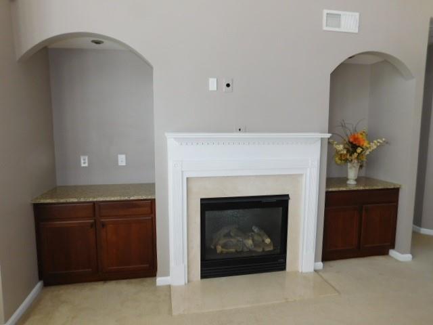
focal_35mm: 23
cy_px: 162
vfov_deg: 58.9
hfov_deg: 73.9
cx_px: 216
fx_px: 288
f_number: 3
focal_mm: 4
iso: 125
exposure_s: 1/40
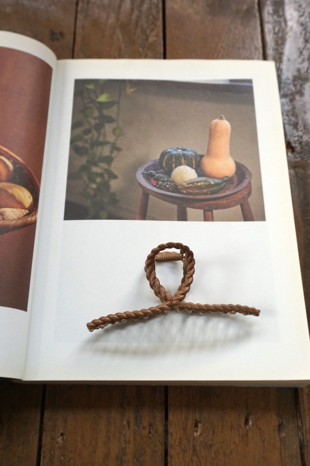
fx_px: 465
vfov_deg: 53.1
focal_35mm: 36
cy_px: 233
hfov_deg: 36.9
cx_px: 155
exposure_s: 1/250
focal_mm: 24
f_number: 6.3
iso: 1250
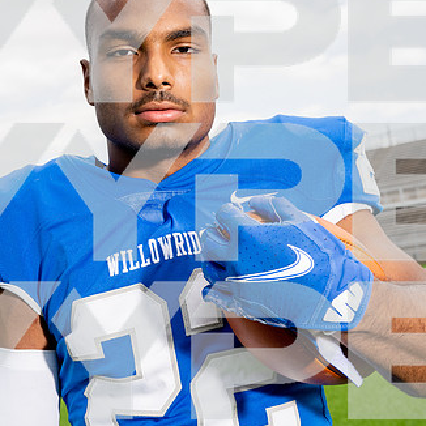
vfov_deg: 30.5
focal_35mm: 56
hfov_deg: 30.5
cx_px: 170
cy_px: 193
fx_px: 780
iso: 100
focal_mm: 37
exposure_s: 1/250
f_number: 7.1
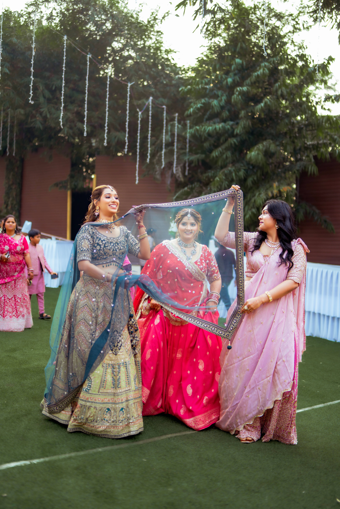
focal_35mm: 35
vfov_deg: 54.4
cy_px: 254
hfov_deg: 37.9
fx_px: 496
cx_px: 170
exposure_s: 1/320
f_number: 1.4
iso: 160
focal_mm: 35
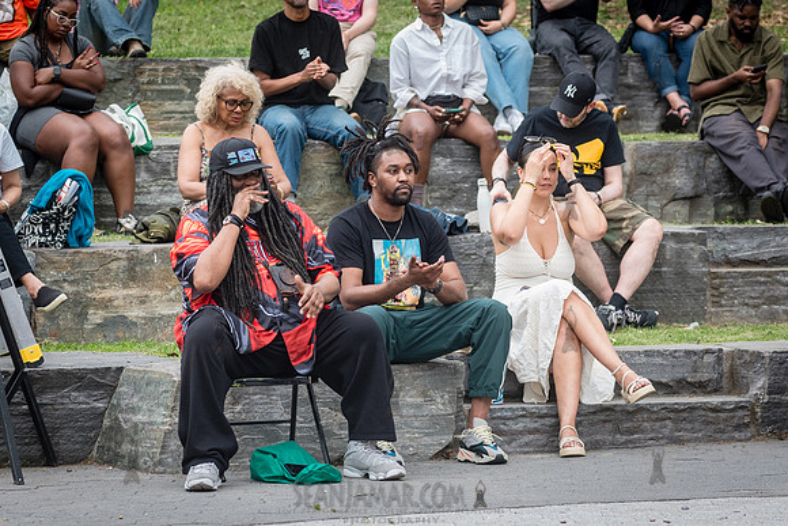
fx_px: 4450
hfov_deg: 10.1
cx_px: 400
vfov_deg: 6.8
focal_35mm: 203
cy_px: 256
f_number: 4.5
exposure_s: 1/400
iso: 1000
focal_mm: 135
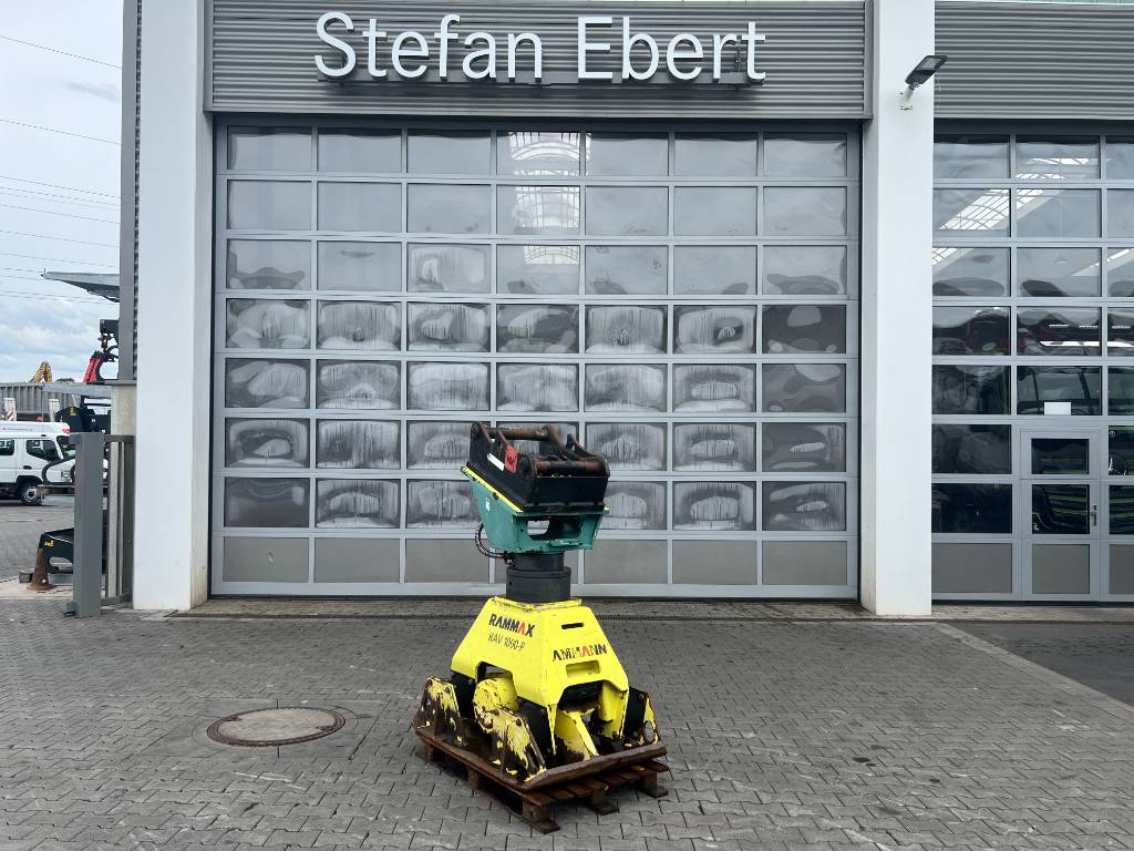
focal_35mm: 26
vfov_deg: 53.1
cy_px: 426
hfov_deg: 67.3
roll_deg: -0.5
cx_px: 567
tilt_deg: +1.2
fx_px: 852
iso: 50
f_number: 1.5
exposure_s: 1/2457
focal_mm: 5.7
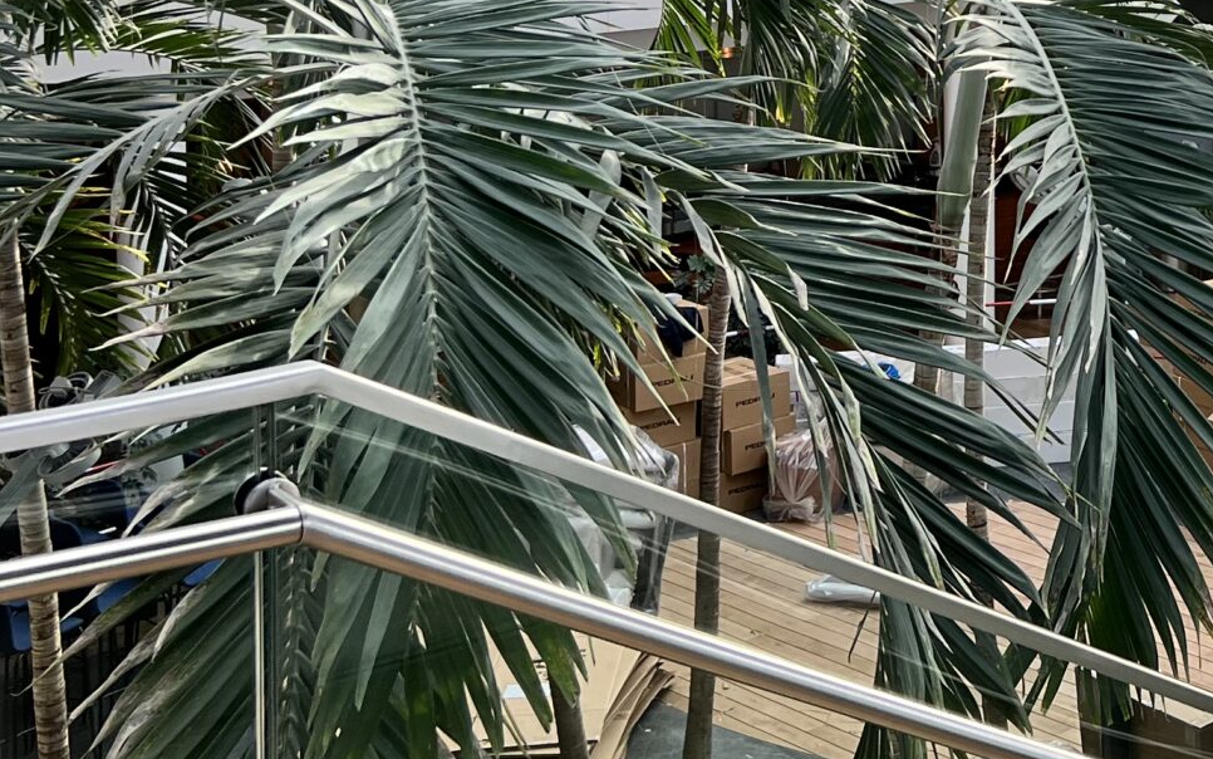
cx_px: 1305
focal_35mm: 73
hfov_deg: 26.2
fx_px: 2414
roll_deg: -0.1
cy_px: -217
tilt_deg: -2.1
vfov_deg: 16.9
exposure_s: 1/404
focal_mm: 5.7
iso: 50
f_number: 1.5
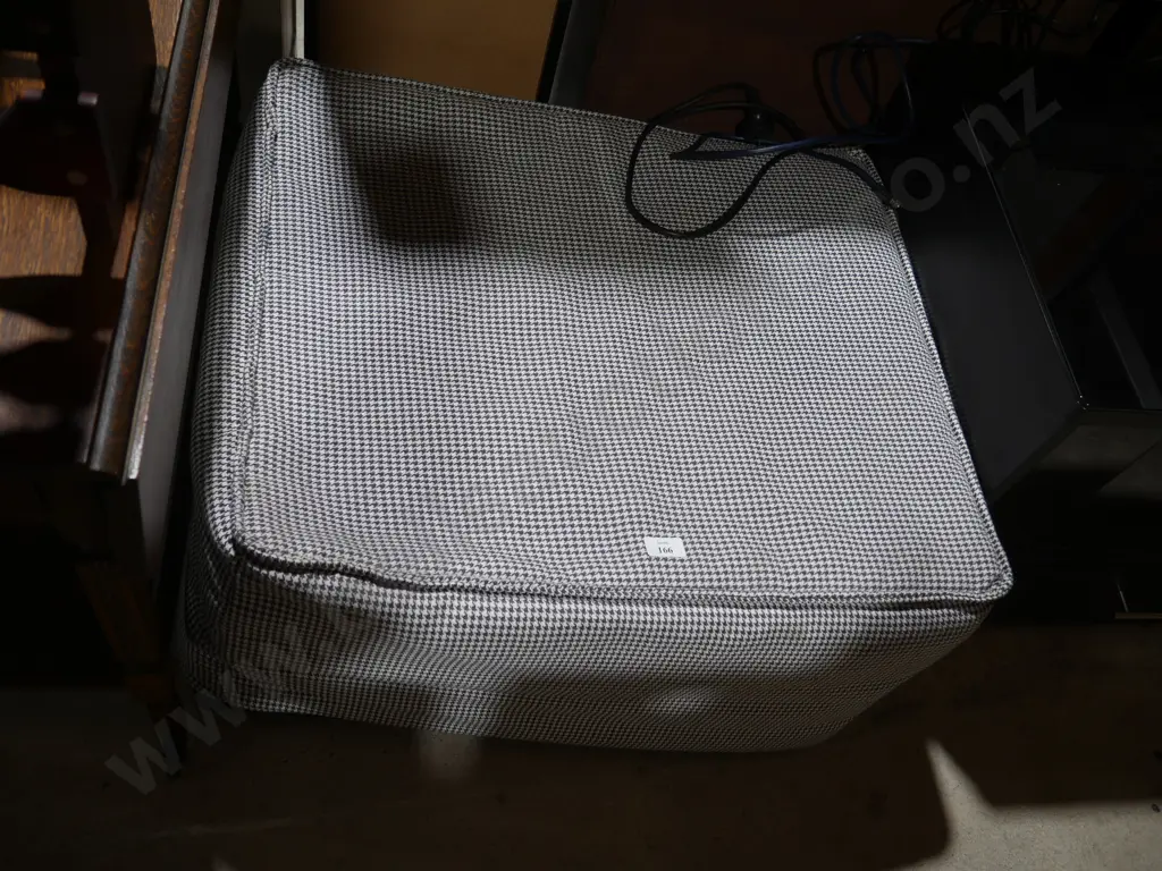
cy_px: 436
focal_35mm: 32
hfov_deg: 56.8
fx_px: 1074
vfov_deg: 44.2
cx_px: 581
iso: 200
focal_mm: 16
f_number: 3.6
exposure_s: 1/60
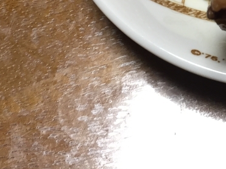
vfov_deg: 17.1
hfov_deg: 22.9
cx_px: 250
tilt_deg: -61.7
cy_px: -61
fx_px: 522
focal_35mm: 80
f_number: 2.2
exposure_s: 1/30
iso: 64
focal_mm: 4.15
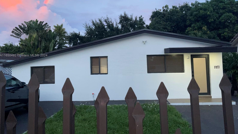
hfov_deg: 61.0
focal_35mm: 32
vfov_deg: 36.6
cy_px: 56
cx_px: 120
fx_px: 202
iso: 32
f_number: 1.8
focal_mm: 3
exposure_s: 1/69
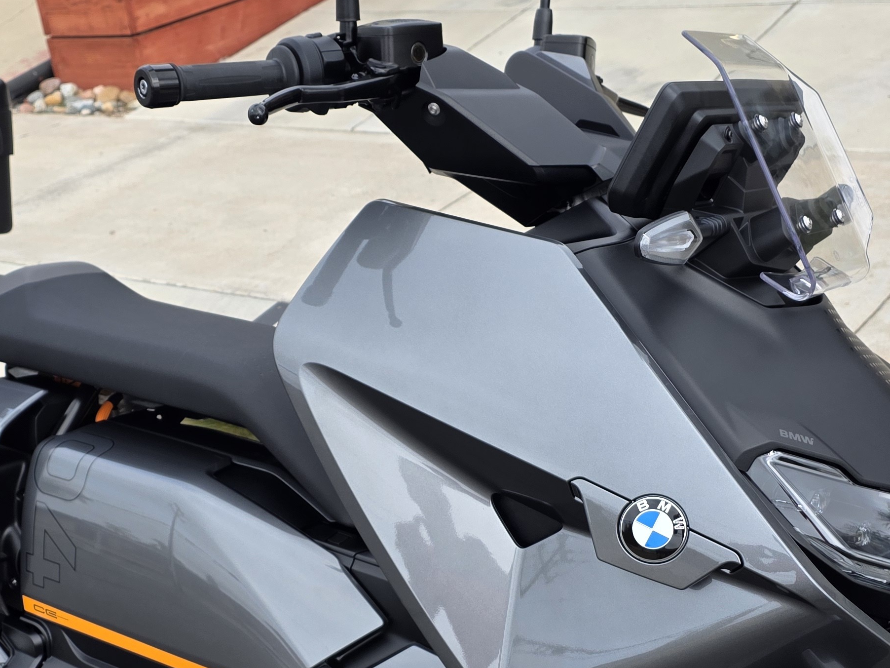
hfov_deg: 37.4
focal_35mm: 51
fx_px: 1311
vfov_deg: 28.1
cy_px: 504
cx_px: 369
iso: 80
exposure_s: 1/2490
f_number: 1.7
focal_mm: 6.3
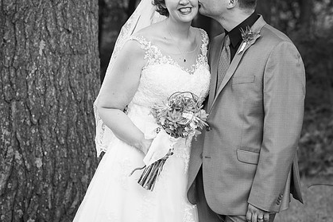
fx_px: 1563
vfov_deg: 8.1
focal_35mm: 169
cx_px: 221
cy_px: 77
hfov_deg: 12.2
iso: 400
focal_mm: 122
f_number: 5
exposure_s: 1/200
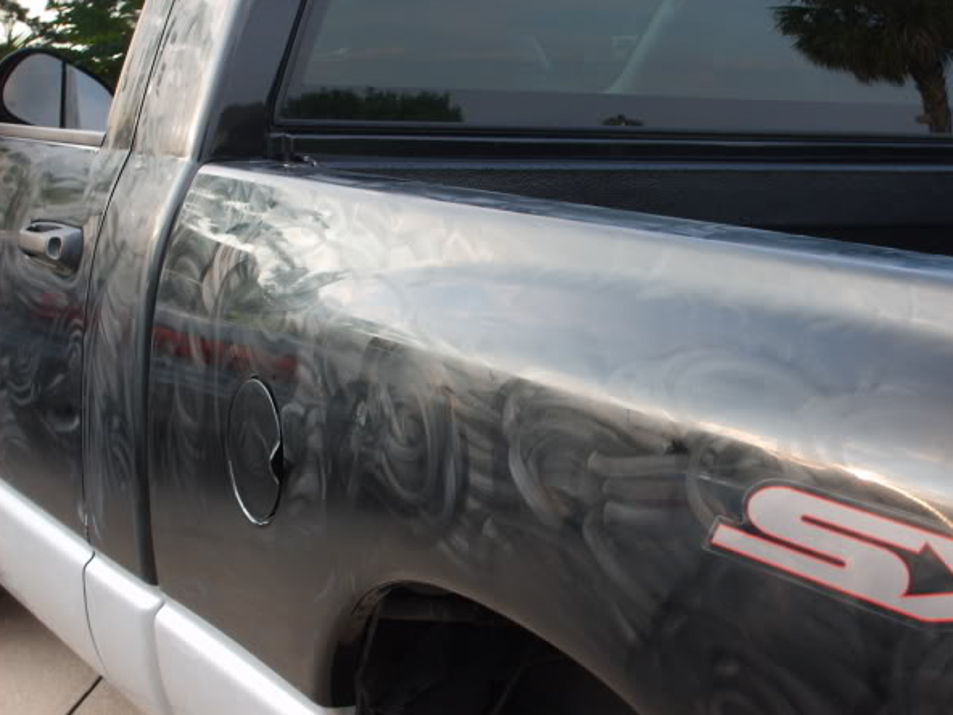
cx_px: 507
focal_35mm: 66
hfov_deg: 29.4
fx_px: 1817
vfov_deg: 22.2
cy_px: 332
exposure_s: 1/125
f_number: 3.6
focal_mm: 10.3
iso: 50
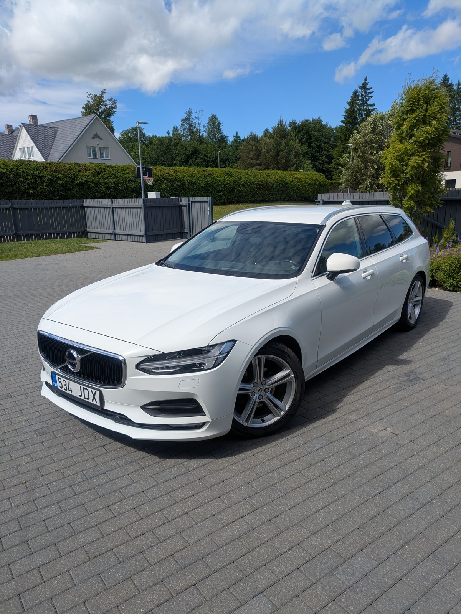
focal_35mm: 25
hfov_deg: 54.9
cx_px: 230
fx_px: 444
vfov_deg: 69.4
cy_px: 307
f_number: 1.89
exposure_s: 1/2092
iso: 46
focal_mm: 5.43
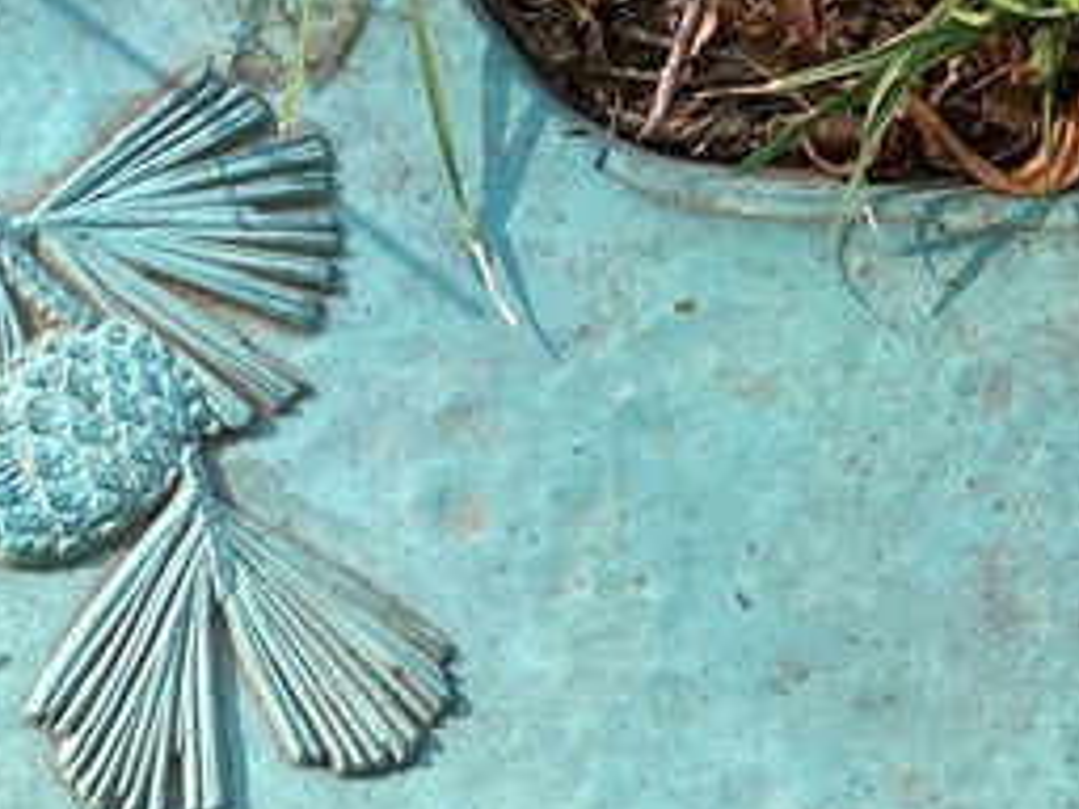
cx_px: -790
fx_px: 4115
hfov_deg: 13.6
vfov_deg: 10.5
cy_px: 1460
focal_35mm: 132
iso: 20
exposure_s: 1/225
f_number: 1.8
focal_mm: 3.99
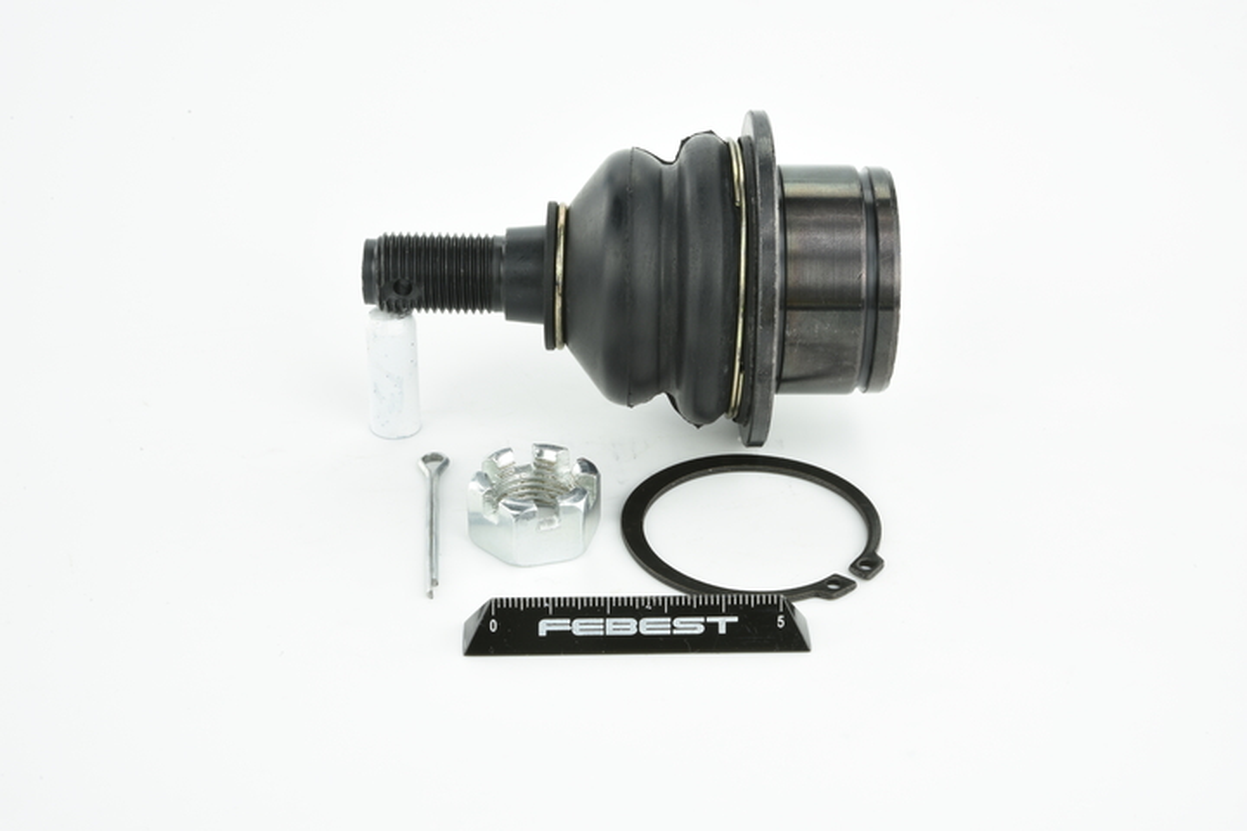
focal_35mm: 60
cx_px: 624
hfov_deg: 33.4
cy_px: 416
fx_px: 2078
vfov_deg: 22.6
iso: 64
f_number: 29
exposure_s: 1/2
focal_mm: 60
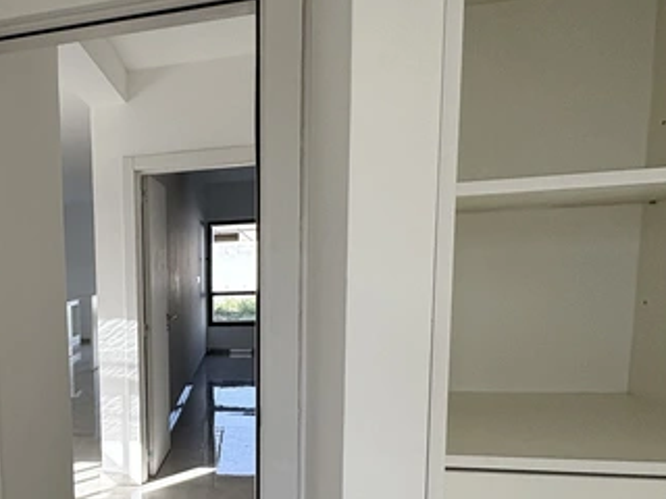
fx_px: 673
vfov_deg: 39.7
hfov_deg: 46.6
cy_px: 366
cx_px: 48
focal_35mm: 35
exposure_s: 1/428
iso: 64
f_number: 2.2
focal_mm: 2.22
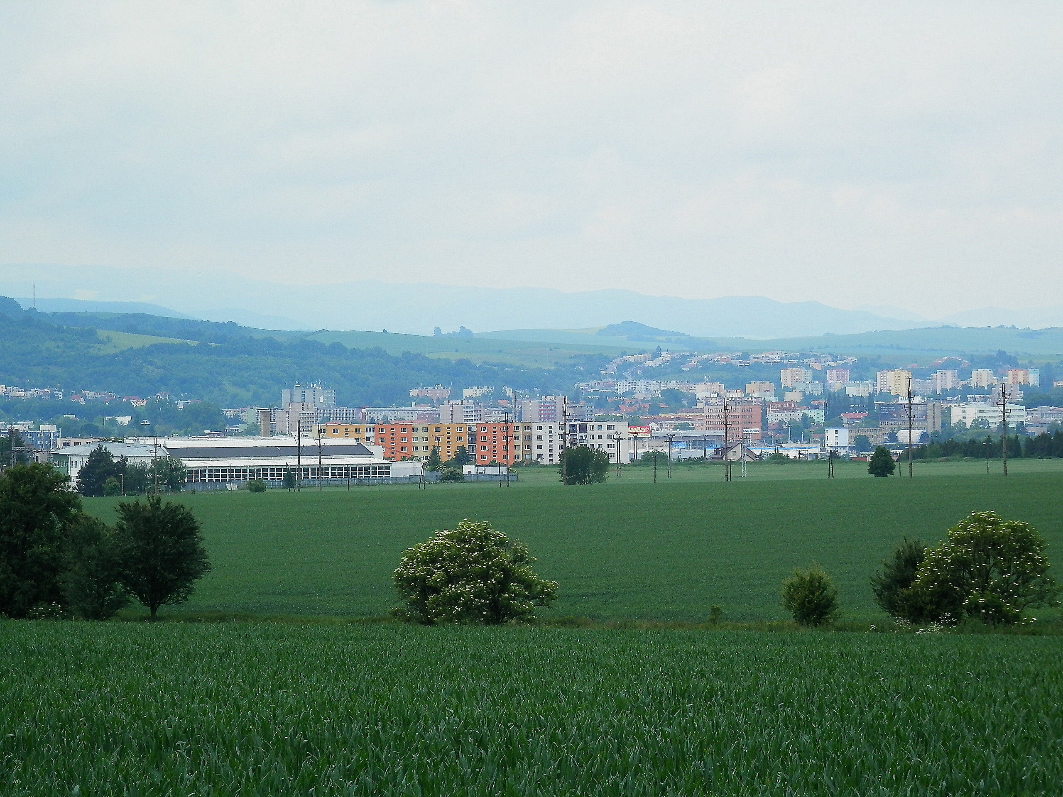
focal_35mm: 169
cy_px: 398
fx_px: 5190
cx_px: 532
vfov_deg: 8.8
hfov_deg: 11.7
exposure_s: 1/250
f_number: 5.7
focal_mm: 30.2
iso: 80
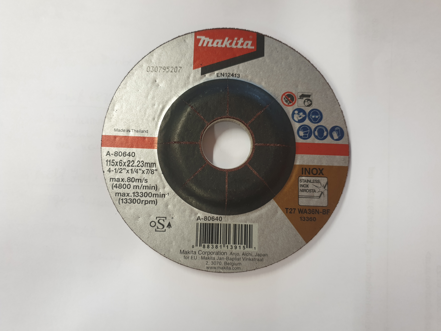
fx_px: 331
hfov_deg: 67.3
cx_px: 220
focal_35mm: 26
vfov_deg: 53.1
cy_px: 166
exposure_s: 1/50
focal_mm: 4.3
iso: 64
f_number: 1.5
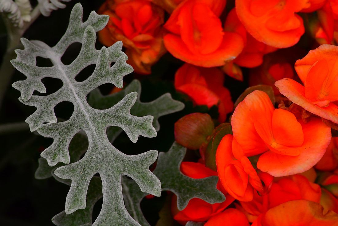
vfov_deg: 3.8
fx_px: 3381
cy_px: 113
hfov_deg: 5.7
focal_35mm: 360
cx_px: 169
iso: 1000
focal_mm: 240
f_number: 16
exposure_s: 1/400
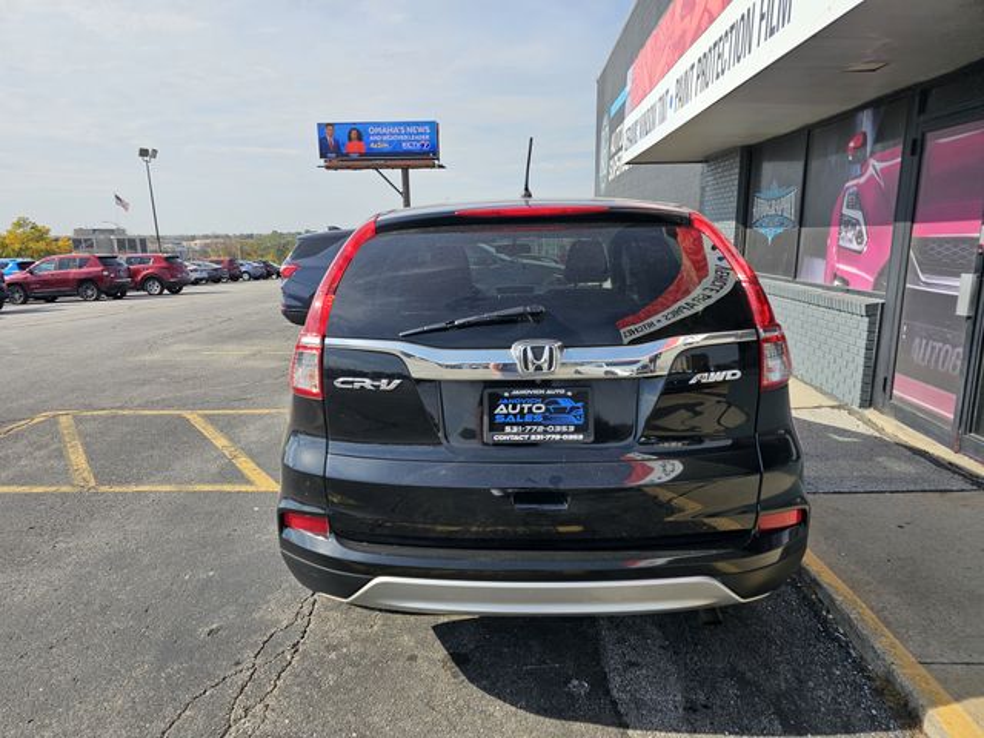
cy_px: 369
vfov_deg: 58.9
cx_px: 492
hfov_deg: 73.9
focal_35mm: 23
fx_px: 654
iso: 10
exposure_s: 1/682
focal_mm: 6.3
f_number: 1.7
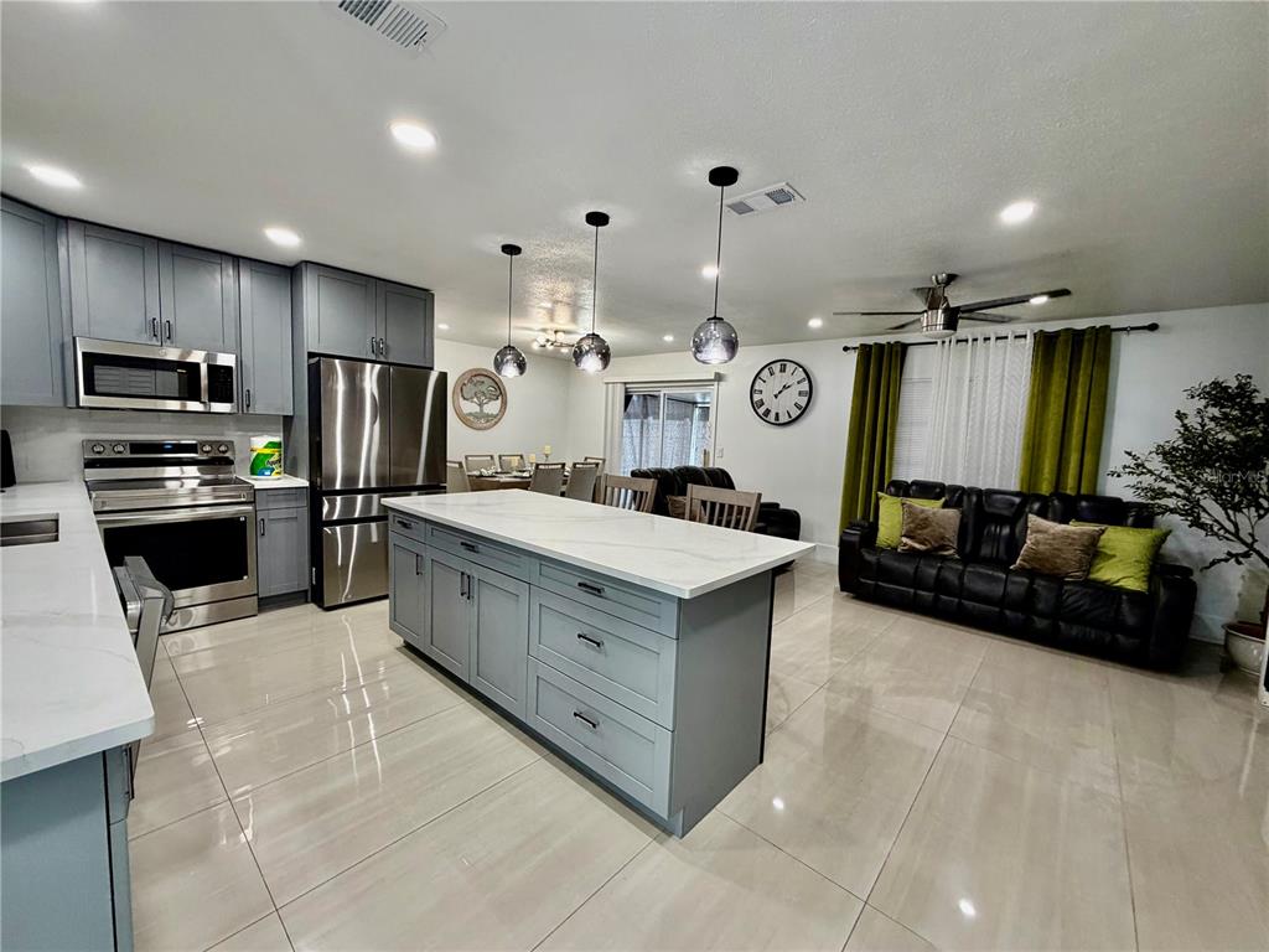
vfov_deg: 85.7
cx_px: 634
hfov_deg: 102.1
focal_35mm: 14
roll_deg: -2.2
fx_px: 513
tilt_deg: -5.0
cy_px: 476
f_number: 2.2
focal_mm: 2.22
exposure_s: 1/120
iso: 250
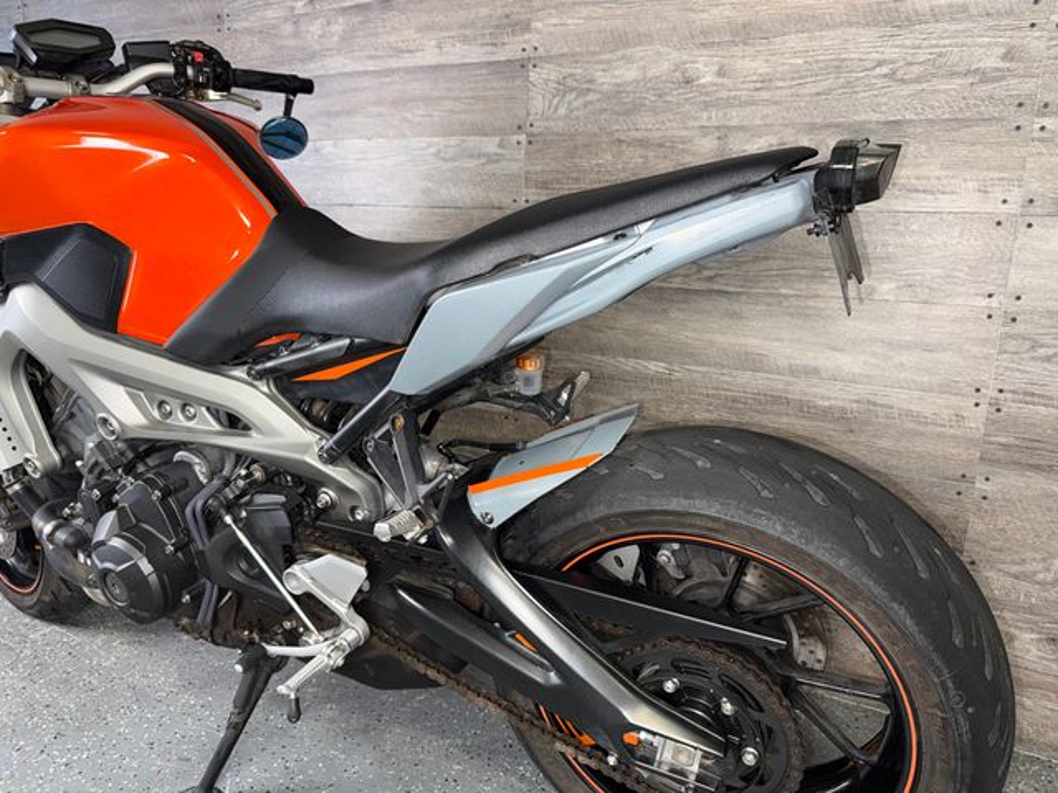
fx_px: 734
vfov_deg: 56.8
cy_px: 396
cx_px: 529
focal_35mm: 24
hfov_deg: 71.6
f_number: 1.78
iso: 64
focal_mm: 6.76
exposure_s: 1/22
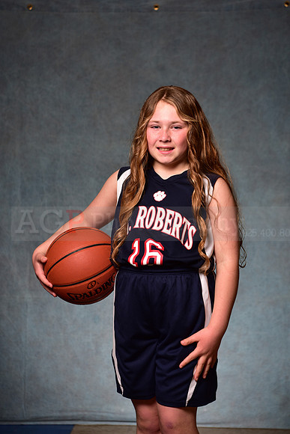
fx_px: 845
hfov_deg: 19.5
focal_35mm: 70
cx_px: 145
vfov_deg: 28.8
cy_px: 217
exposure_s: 1/200
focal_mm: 70
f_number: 5
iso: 100
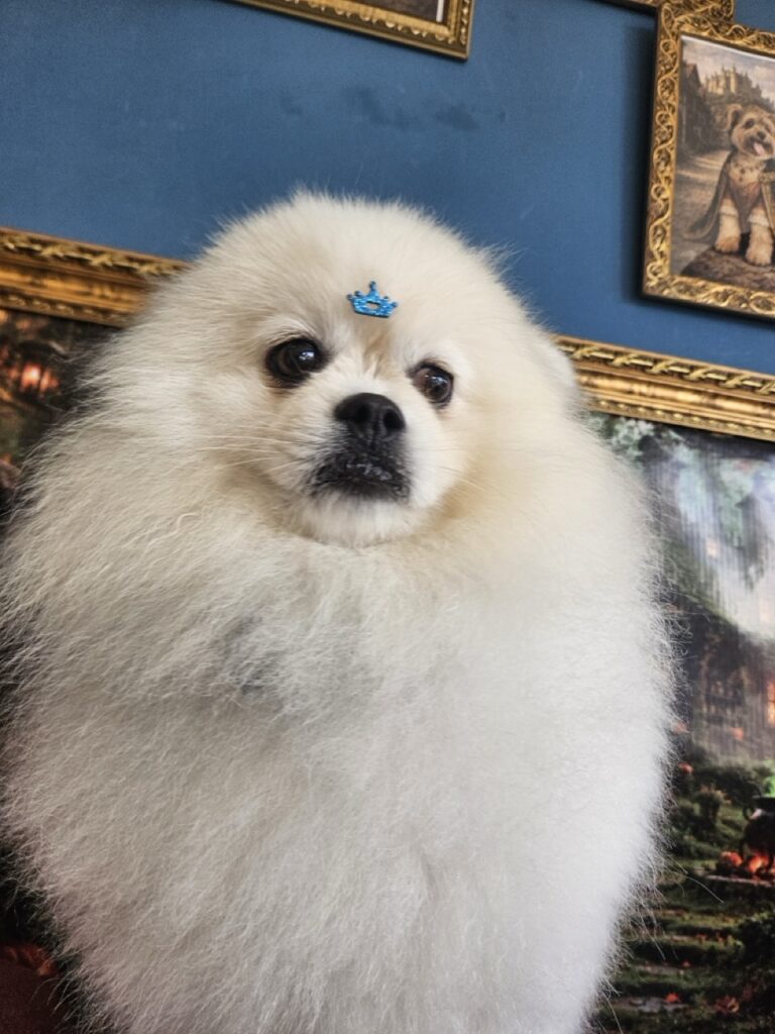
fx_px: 687
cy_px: 517
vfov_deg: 73.9
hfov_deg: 58.9
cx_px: 388
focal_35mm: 23
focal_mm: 5.4
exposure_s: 1/207
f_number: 1.8
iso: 50
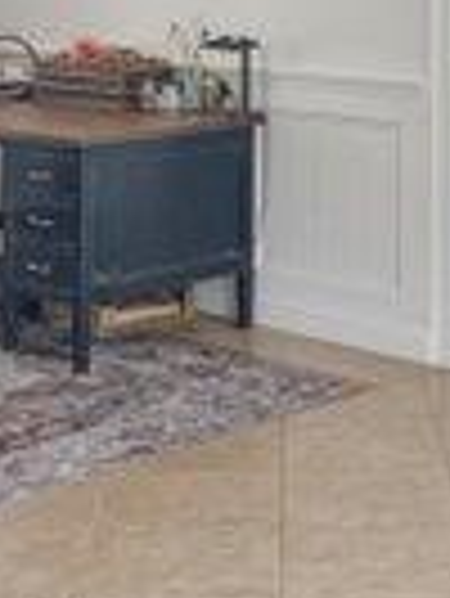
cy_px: -90
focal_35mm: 94
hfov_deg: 15.6
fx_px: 1627
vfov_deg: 19.8
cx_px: 360
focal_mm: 4.2
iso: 100
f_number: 1.8
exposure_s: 1/120
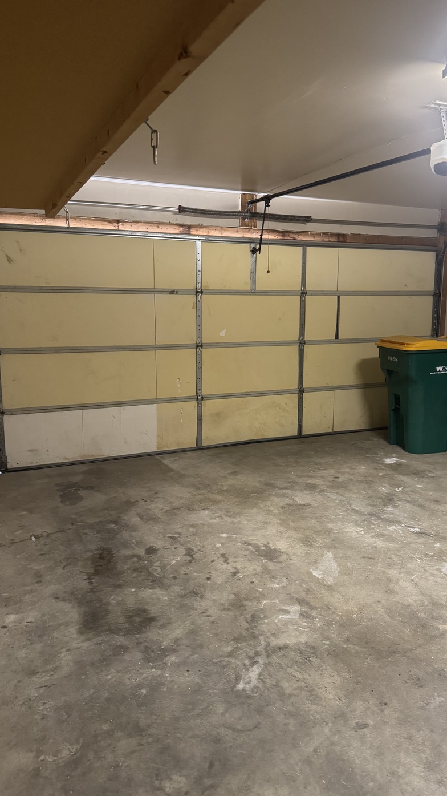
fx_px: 569
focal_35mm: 27
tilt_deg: -8.3
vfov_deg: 69.9
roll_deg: -0.1
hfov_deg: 42.7
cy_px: 388
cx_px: 267
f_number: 1.78
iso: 640
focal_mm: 6.76
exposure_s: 1/60
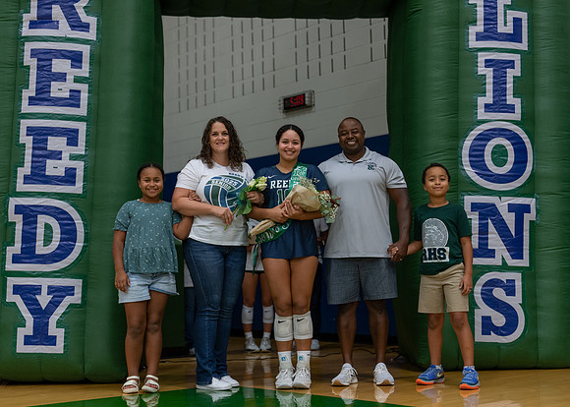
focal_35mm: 56
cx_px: 295
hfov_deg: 34.9
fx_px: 906
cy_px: 212
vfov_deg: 25.3
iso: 800
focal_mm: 50
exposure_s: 1/320
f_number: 1.8
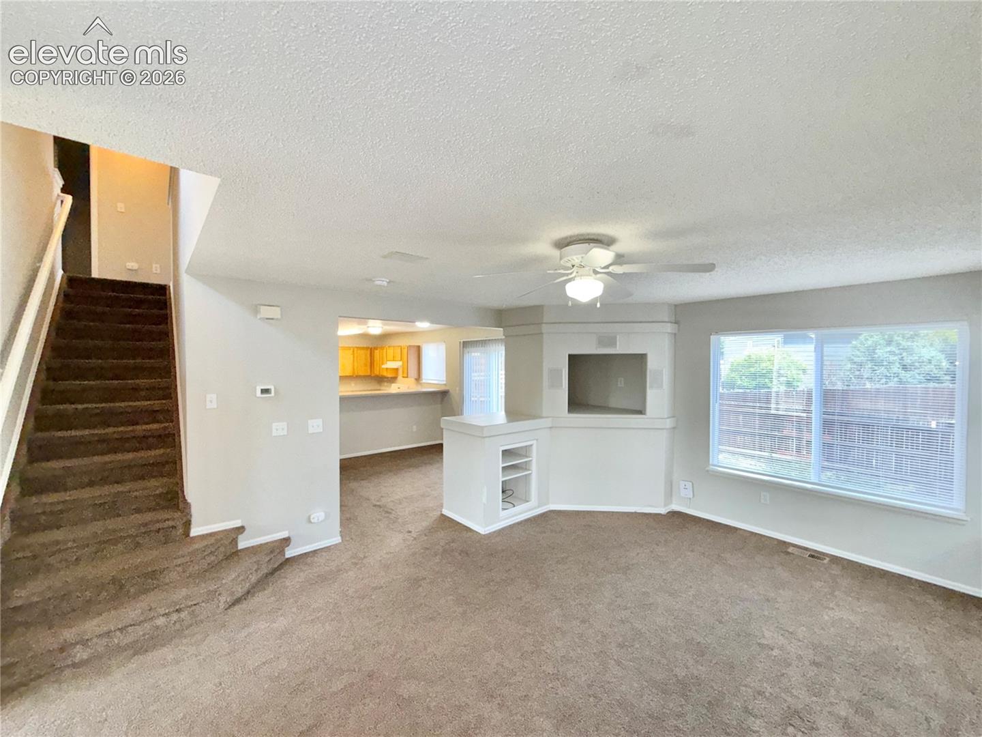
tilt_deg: -1.5
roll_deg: -0.4
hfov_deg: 102.1
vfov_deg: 85.7
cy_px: 368
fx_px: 397
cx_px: 491
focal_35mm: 14
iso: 320
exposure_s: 1/122
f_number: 2.2
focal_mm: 2.22
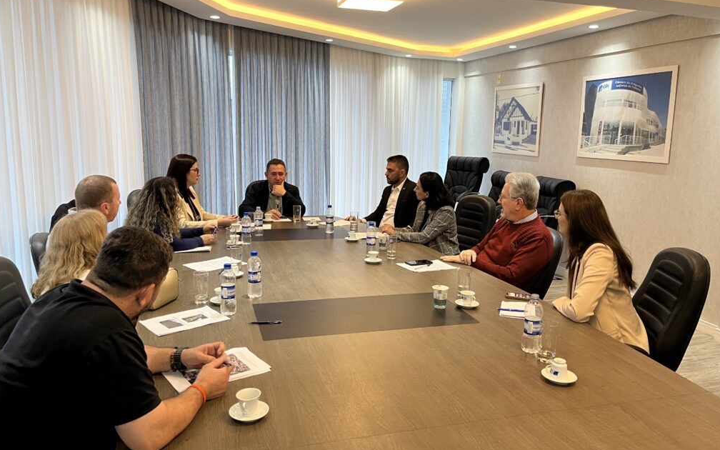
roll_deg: -1.0
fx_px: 549
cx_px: 361
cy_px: 219
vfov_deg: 44.5
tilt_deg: -10.0
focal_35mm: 28
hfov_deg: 66.5
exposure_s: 1/60
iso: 100
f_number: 1.6
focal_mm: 5.1
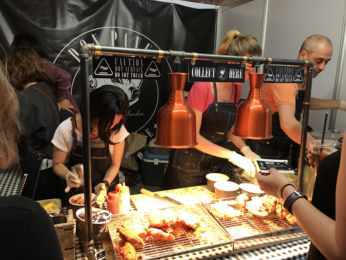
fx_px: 280
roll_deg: -1.8
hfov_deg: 63.4
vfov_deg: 49.7
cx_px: 173
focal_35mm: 28
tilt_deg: -9.4
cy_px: 130
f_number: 1.8
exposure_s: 1/20
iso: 40
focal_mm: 3.99
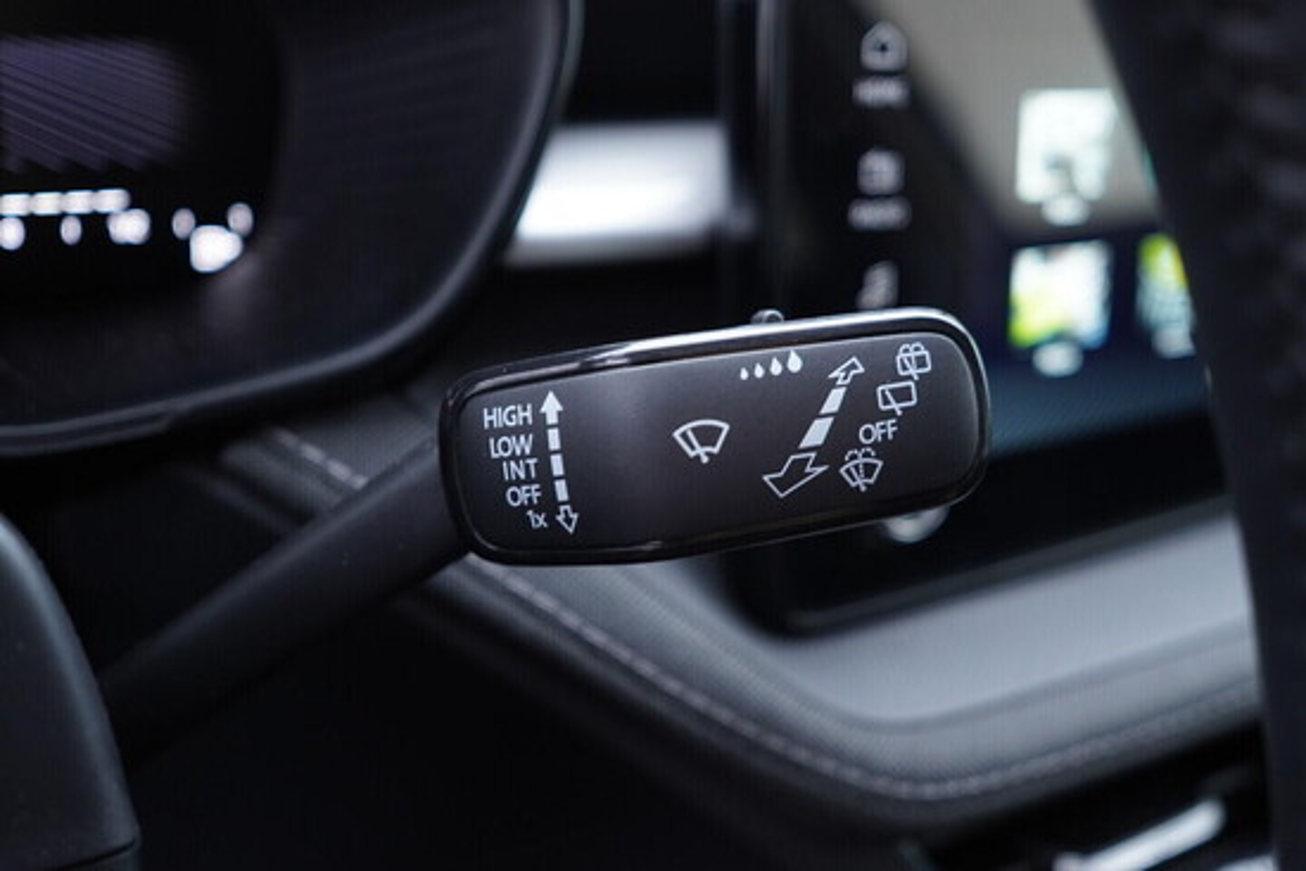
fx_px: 1306
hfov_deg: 53.1
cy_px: 436
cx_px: 653
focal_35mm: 36
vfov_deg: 36.9
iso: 400
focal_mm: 24
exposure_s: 1/40
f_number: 2.8
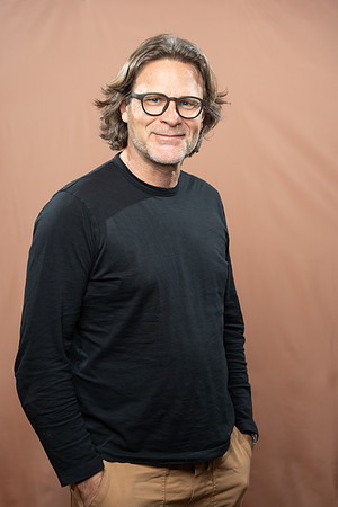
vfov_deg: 27.7
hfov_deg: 18.7
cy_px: 254
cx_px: 169
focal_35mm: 73
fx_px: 1028
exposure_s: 1/160
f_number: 4
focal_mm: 73
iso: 320
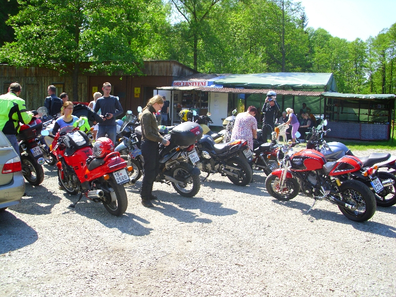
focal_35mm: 35
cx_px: 198
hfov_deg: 52.6
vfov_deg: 40.7
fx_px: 400
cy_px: 148
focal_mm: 6.2
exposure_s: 1/267
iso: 50
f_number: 3
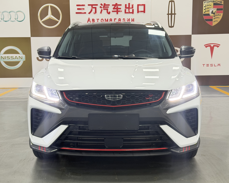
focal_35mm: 51
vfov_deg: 29.7
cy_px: 90
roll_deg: +1.2
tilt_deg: -7.5
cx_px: 114
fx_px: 346
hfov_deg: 36.7
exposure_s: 1/50
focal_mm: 6.76
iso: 160
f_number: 1.78
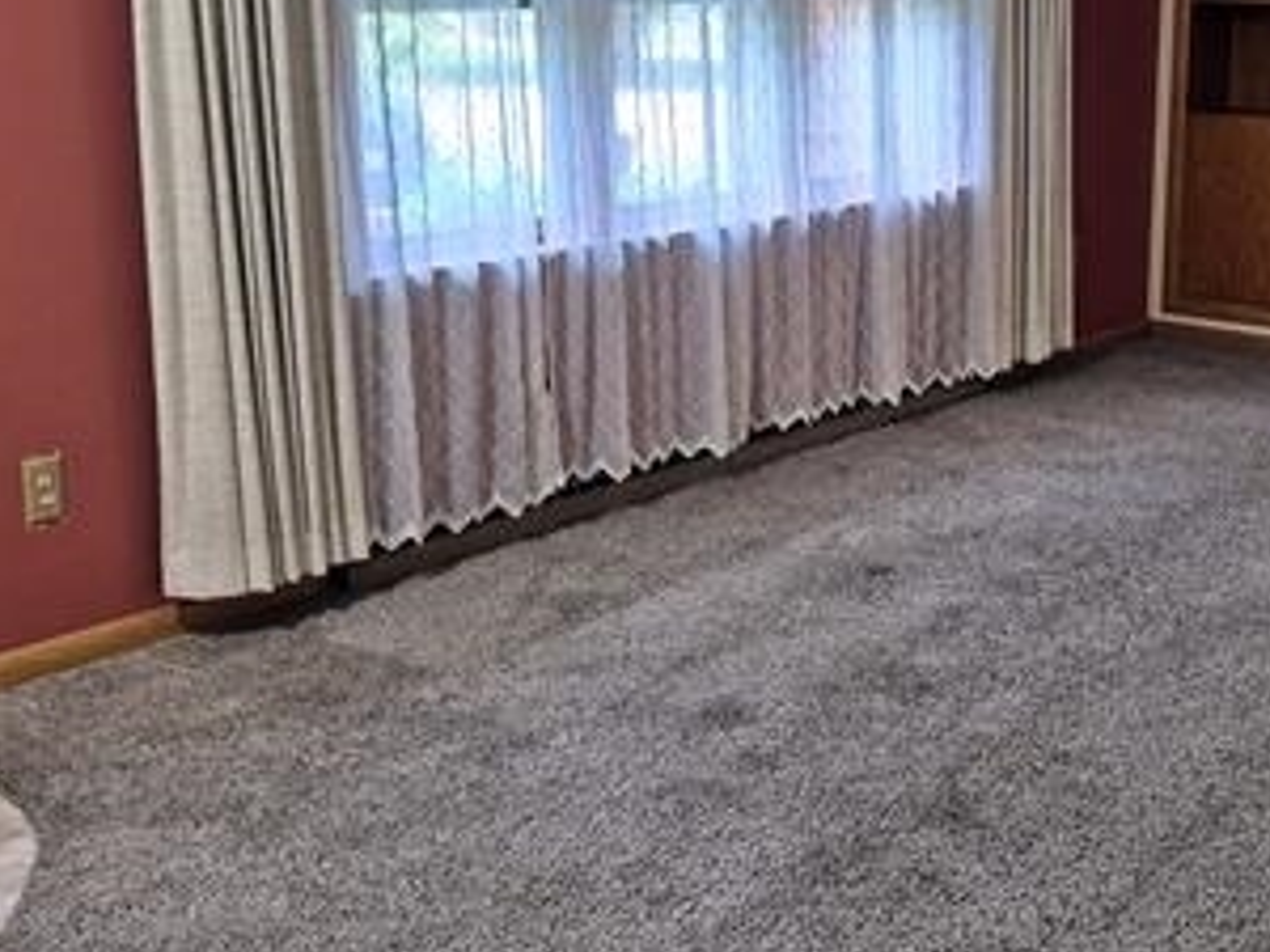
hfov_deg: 37.8
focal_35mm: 49
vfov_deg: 29.6
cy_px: 364
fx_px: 1798
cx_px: 969
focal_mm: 5.4
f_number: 1.8
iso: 400
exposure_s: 1/120
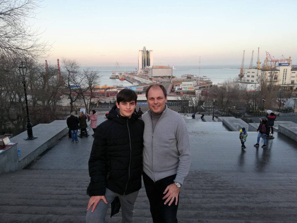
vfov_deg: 53.1
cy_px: 112
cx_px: 148
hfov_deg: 67.3
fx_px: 223
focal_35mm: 26
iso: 64
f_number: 2.2
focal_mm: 3.81
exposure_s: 1/100
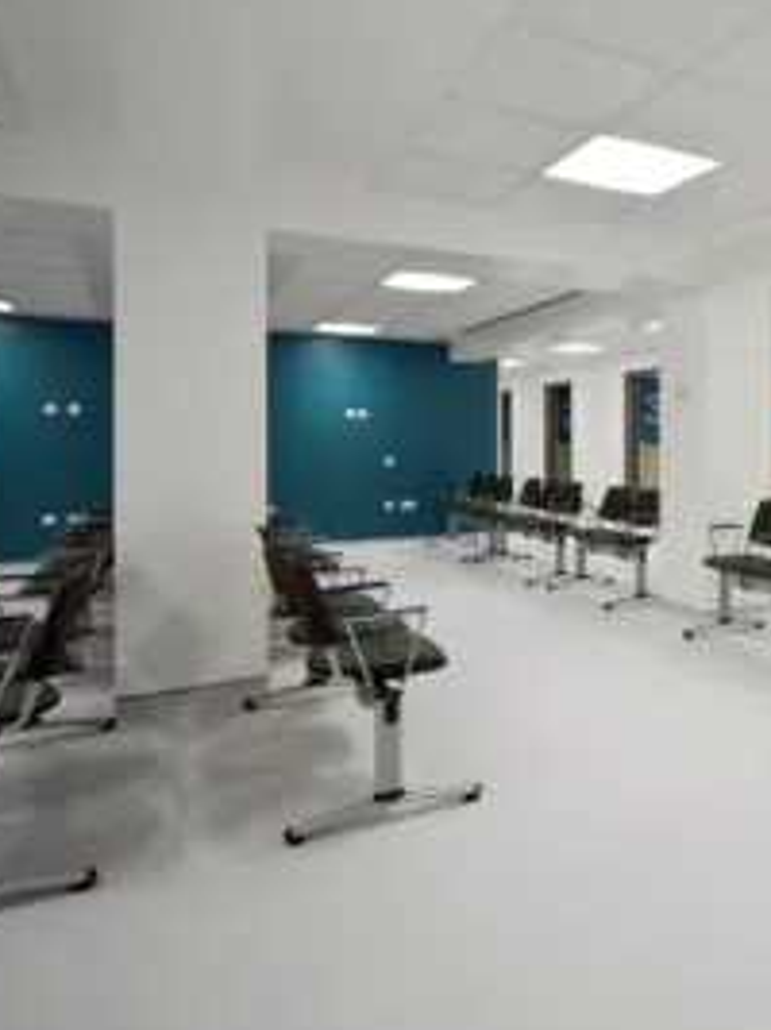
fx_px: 802
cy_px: 434
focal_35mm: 27
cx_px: 721
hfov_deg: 45.5
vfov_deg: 65.0
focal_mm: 15
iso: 200
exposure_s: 1/15
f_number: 8
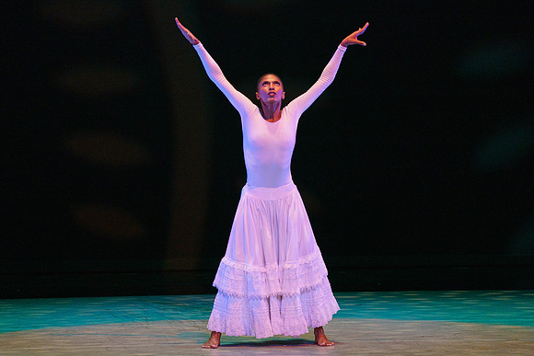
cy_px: 188
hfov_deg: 4.8
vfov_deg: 3.2
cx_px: 267
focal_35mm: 428
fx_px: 6345
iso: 5000
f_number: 6.3
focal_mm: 400
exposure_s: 1/400
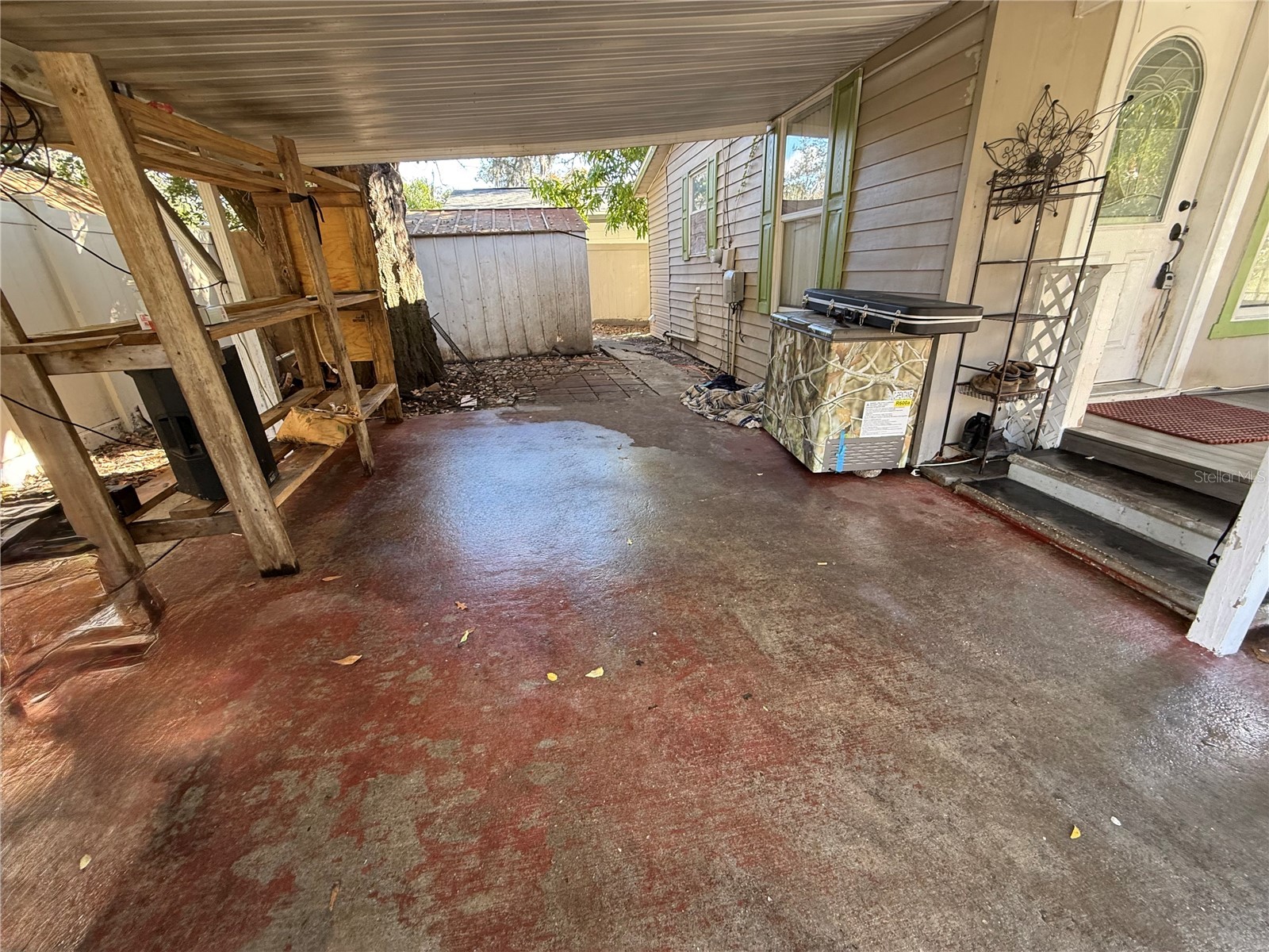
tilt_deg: -20.5
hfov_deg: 102.1
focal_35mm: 14
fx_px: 513
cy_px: 476
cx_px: 634
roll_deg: +3.3
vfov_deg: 85.7
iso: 160
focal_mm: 2.22
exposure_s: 1/99
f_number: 2.2
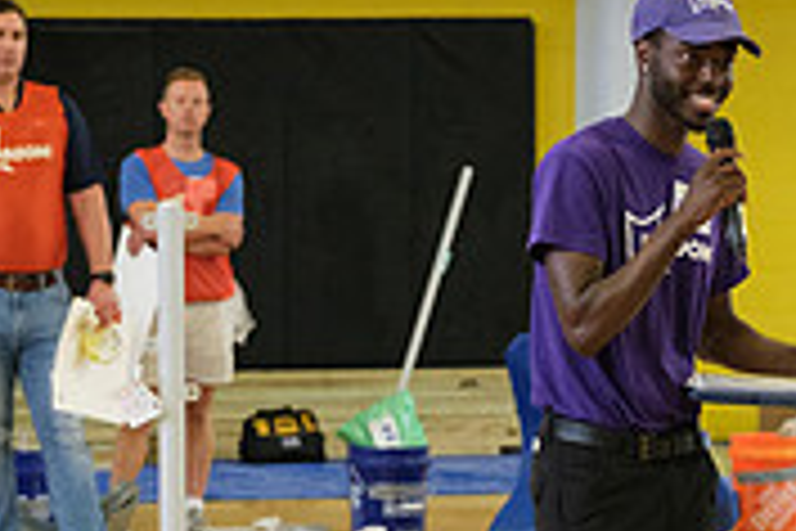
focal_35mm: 250
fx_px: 5527
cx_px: 454
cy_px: 556
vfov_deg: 5.5
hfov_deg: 8.2
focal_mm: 50
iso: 2500
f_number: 2.8
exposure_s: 1/125
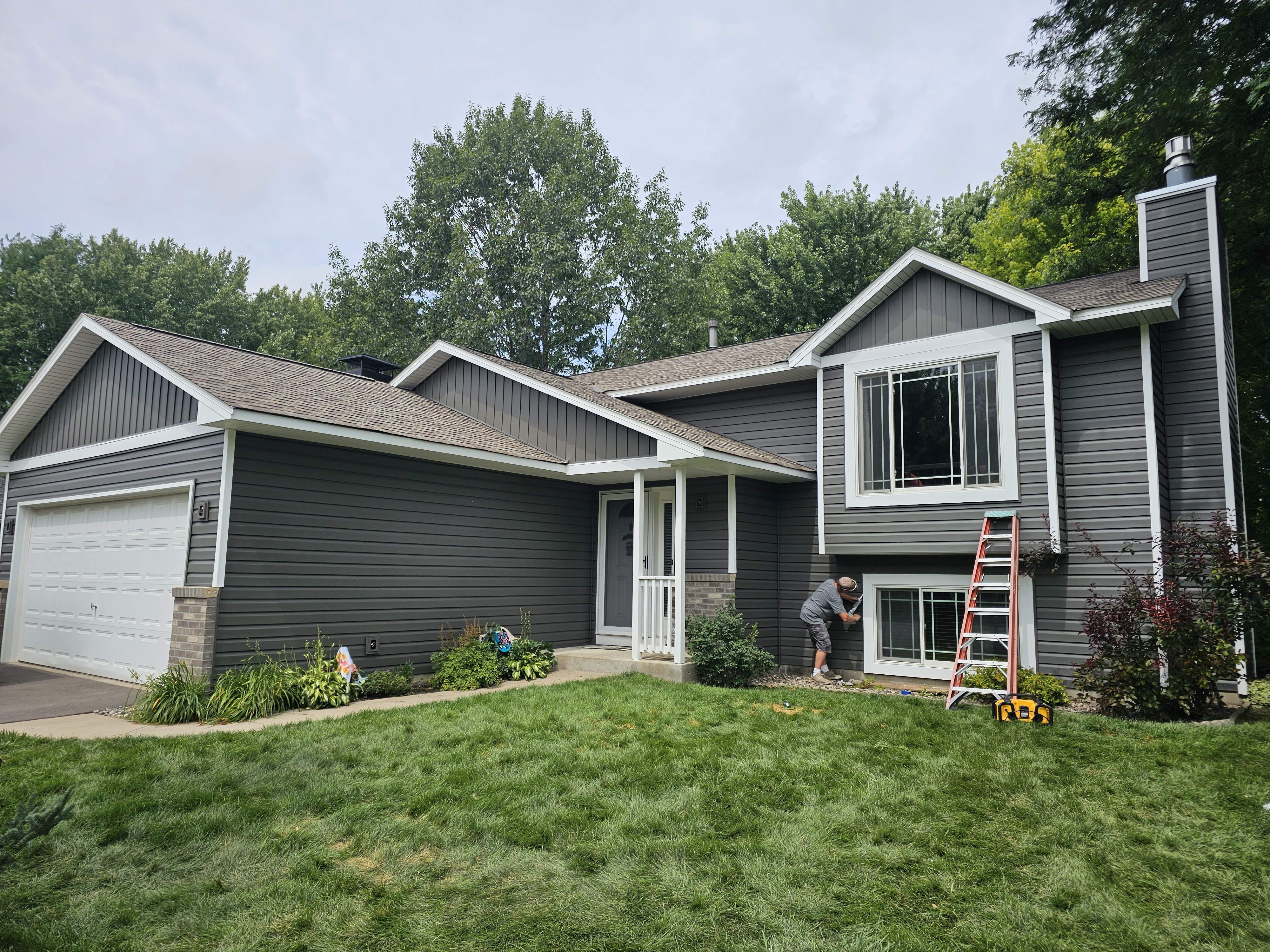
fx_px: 844
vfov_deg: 58.9
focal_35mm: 23
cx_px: 635
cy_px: 476
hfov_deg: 73.9
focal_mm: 6.3
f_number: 1.7
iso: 10
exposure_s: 1/823
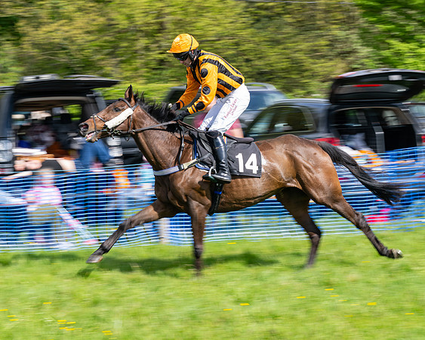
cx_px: 182
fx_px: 1588
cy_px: 168
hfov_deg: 15.2
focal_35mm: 126
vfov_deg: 12.2
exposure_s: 1/125
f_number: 8
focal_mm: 103
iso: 100
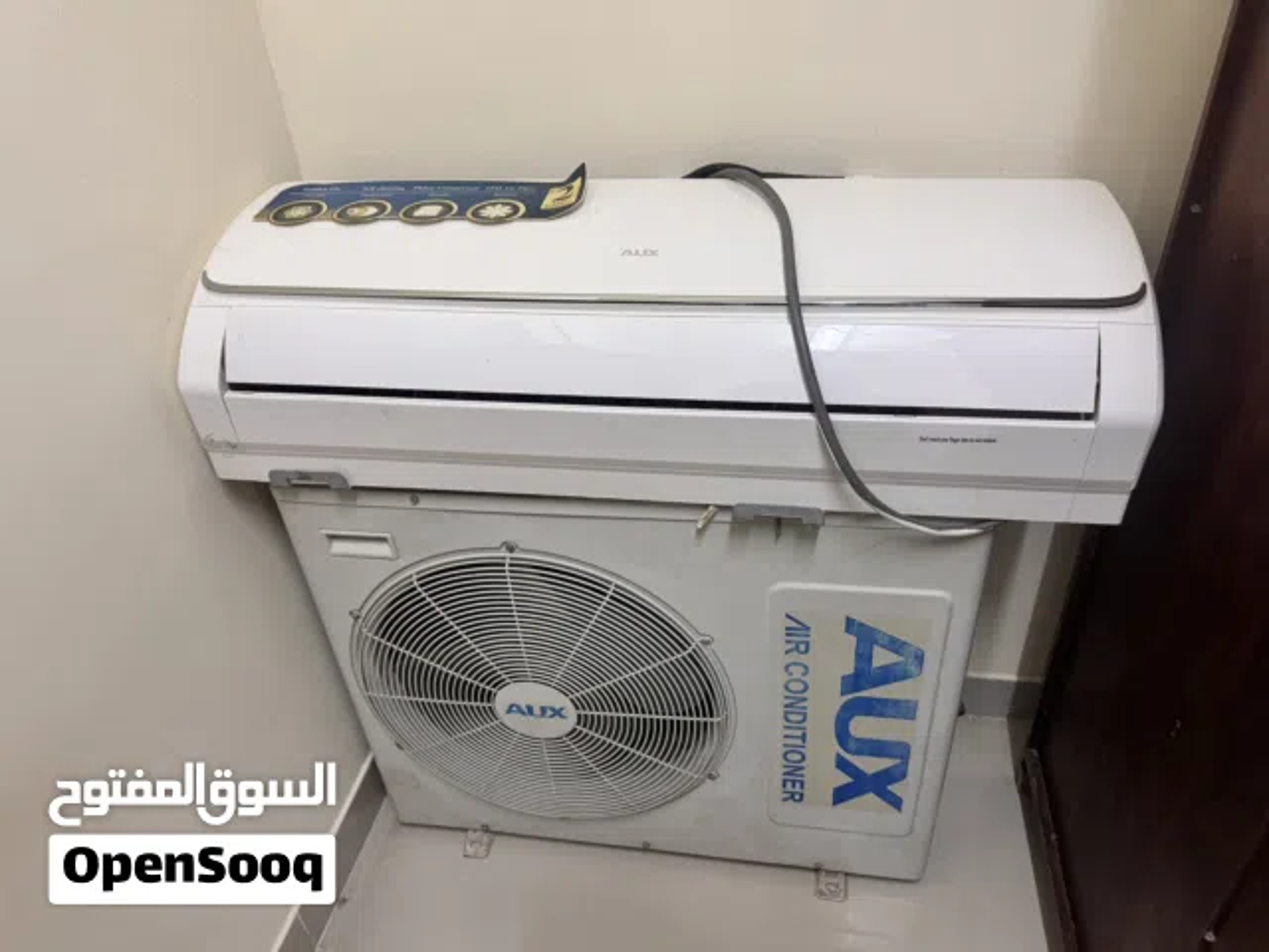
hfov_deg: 71.6
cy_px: 476
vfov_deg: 56.8
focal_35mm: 24
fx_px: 880
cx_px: 634
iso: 500
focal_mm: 6.76
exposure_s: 1/50
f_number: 1.78
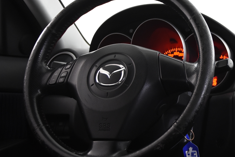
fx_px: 509
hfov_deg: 25.1
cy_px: 115
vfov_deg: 17.4
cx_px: 217
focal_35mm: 78
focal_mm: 28
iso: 1800
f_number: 3.2
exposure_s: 1/50
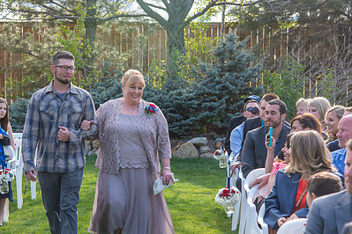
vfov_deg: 12.6
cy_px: 148
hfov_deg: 18.7
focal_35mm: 109
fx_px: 1066
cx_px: 101
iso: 320
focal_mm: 75
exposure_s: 1/160
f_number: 5
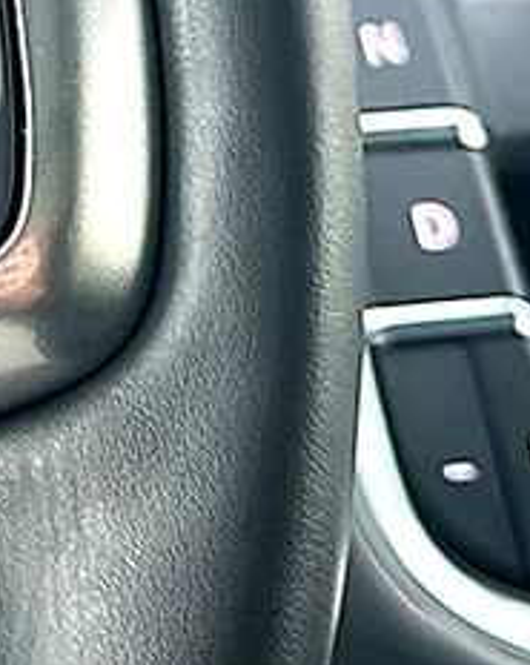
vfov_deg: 16.1
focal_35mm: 118
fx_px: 2318
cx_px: -249
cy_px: 33
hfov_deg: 12.4
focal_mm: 6.86
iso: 125
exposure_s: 1/40
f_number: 1.78
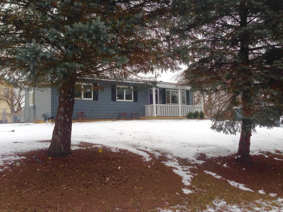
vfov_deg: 42.9
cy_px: 106
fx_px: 270
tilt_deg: +4.3
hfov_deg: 55.4
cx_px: 142
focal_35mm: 33
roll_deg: +0.6
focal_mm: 4.12
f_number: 2.4
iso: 50
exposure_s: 1/287
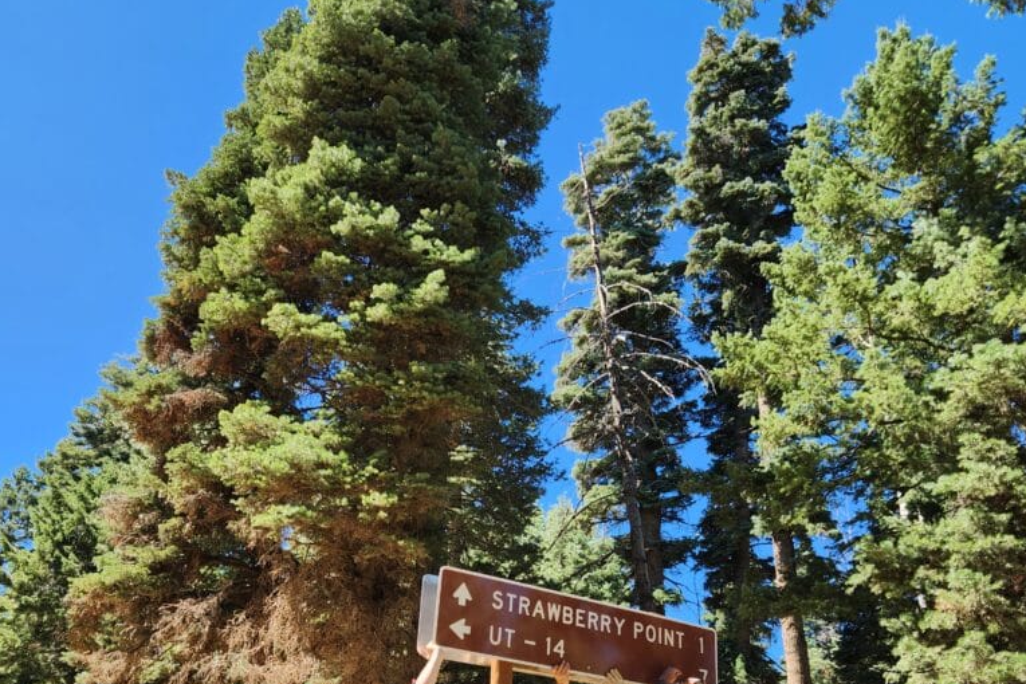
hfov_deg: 58.7
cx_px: 514
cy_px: 511
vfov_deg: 40.0
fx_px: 912
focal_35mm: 32
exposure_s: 1/453
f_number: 1.8
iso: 20
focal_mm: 5.4
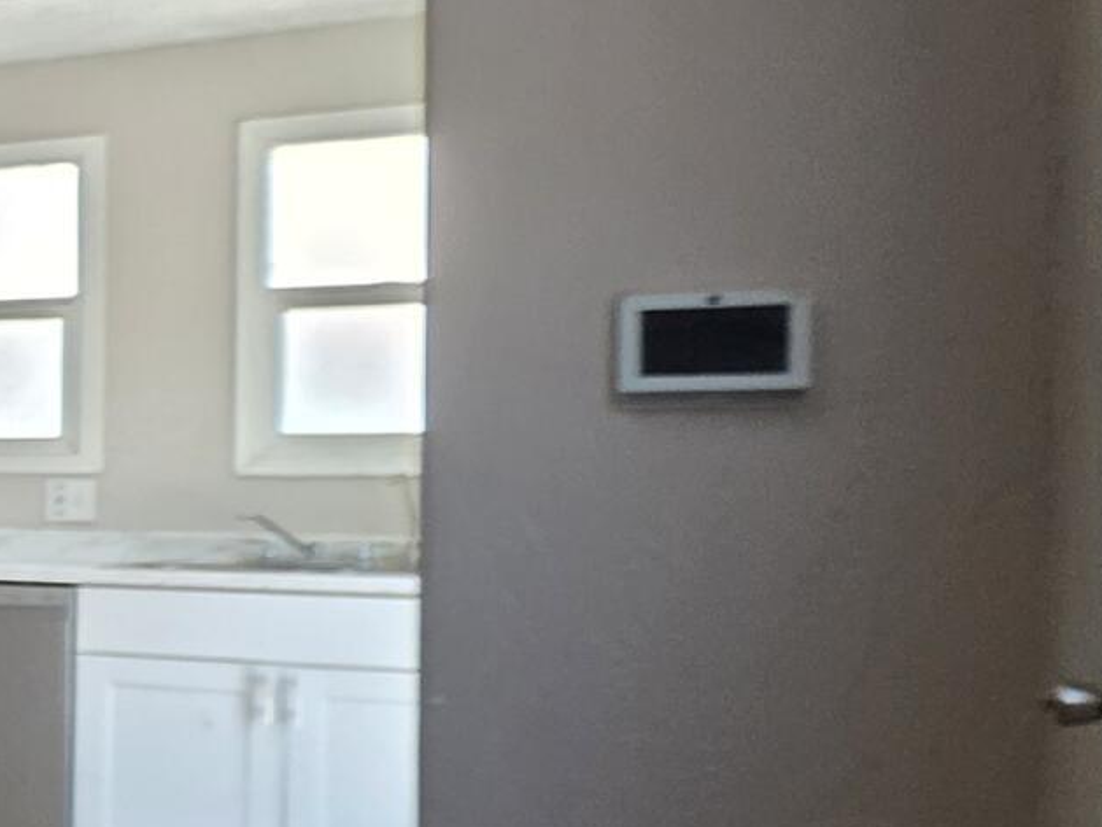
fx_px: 1974
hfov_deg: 17.9
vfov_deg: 23.6
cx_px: -1219
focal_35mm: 62
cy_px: 510
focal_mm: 2.2
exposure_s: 1/120
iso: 250
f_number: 1.9
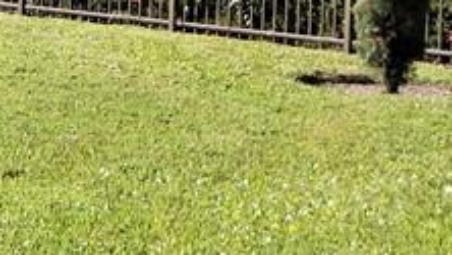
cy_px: -151
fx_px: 2050
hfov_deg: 12.1
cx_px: -206
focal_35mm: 171
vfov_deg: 7.0
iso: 125
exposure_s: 1/1500
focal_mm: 6.1
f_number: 3.3
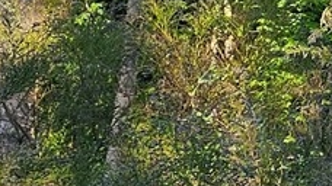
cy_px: -140
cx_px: 845
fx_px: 1549
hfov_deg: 10.3
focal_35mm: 176
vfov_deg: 6.7
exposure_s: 1/180
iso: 12
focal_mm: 6.3
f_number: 1.7
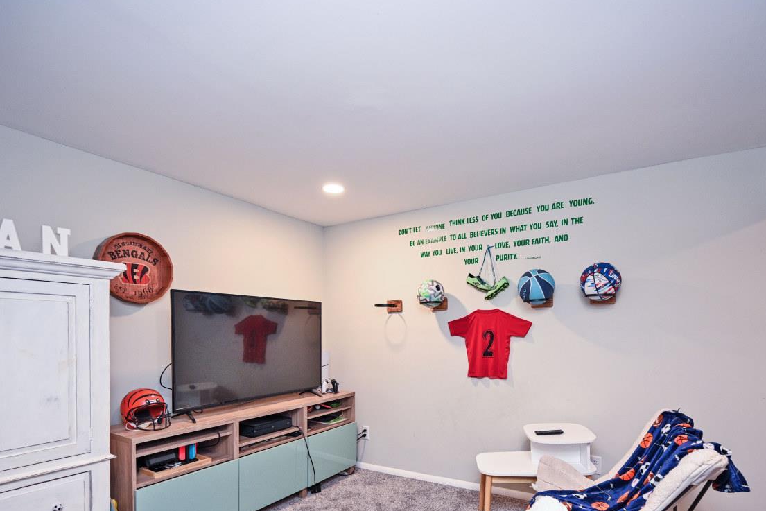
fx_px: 404
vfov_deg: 63.0
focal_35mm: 19
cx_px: 409
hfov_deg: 86.8
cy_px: 340
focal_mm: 14
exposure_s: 1/60
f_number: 4
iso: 640
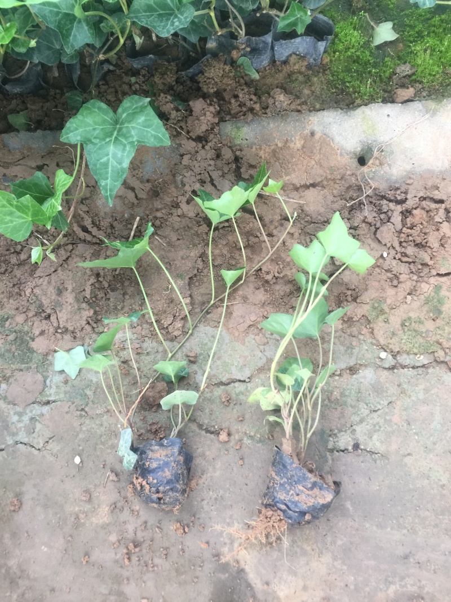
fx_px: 504
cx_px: 226
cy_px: 301
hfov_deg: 48.2
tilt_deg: -78.2
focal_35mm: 29
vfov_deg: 61.7
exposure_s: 1/33
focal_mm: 4.15
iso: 40
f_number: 2.2
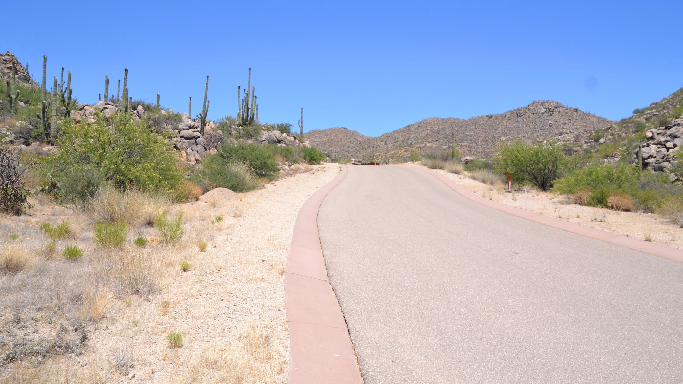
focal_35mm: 32
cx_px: 341
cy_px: 175
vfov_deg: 36.6
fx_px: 580
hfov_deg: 61.0
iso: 100
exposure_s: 1/320
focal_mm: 20
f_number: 9
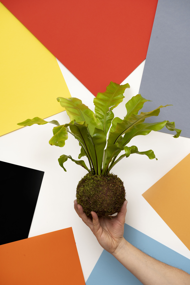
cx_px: 95
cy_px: 142
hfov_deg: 19.5
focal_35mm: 70
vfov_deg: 28.8
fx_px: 554
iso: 500
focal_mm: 70
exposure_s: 1/125
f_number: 13
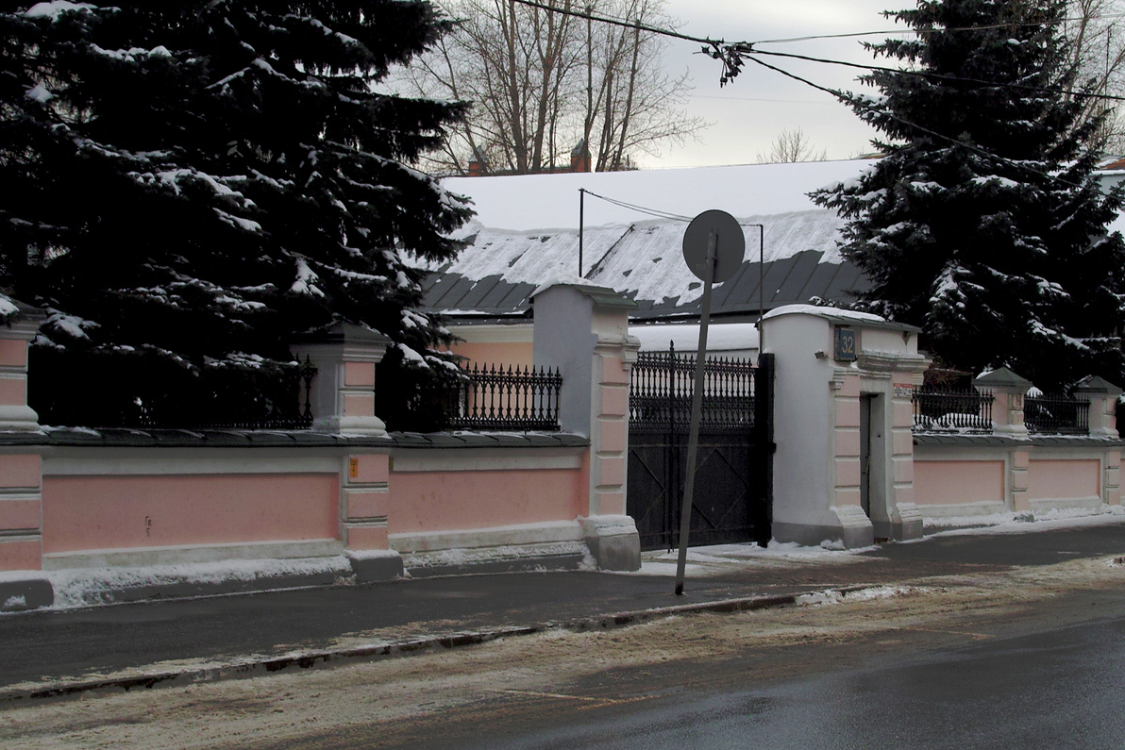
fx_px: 2313
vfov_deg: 18.4
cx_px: 697
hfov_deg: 27.3
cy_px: 389
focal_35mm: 74
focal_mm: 29
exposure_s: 1/160
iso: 100
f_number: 9
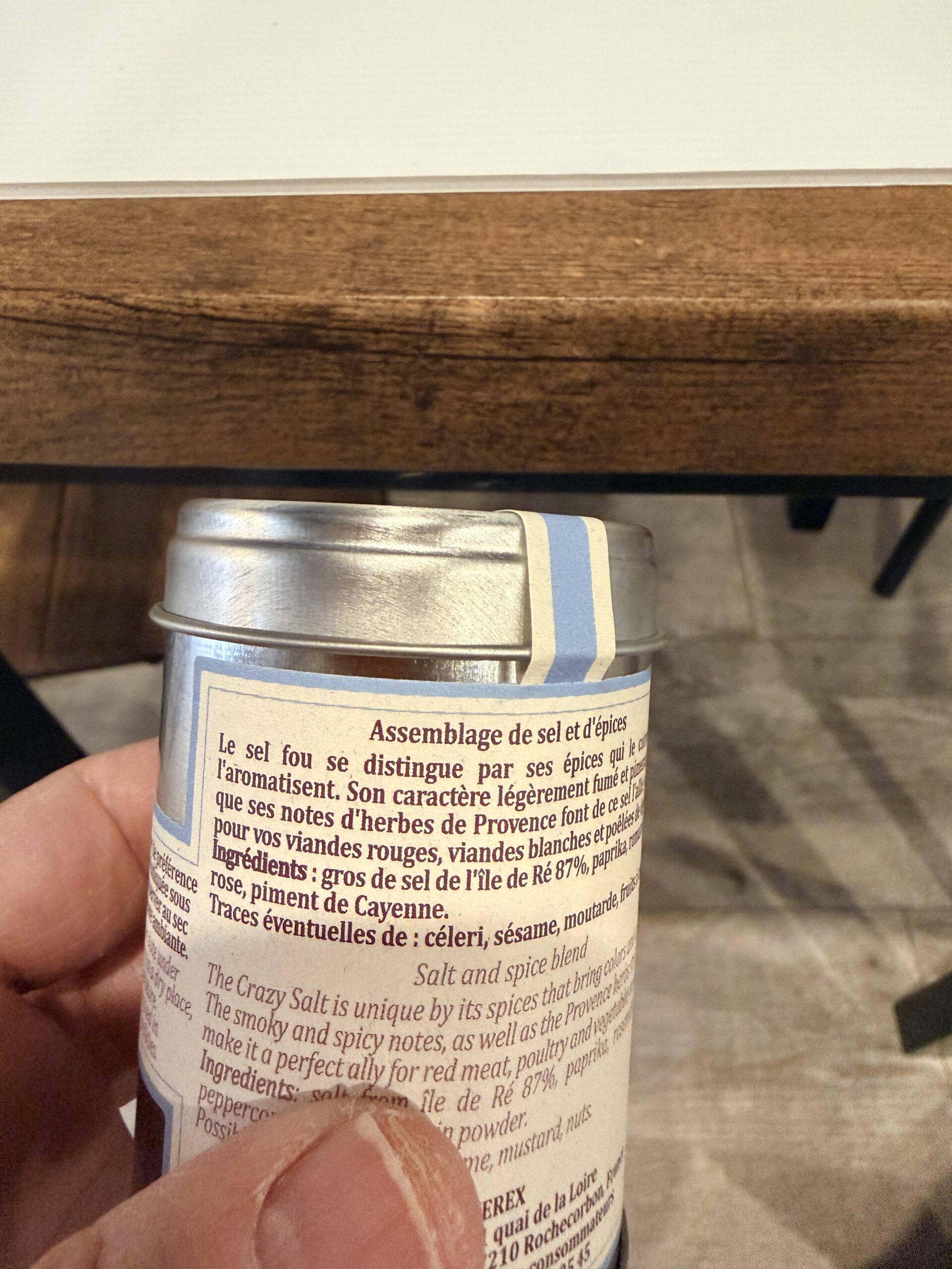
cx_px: 476
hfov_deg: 56.8
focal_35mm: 24
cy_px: 634
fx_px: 880
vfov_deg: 71.6
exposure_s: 1/52
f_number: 2.2
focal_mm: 2.22
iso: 640
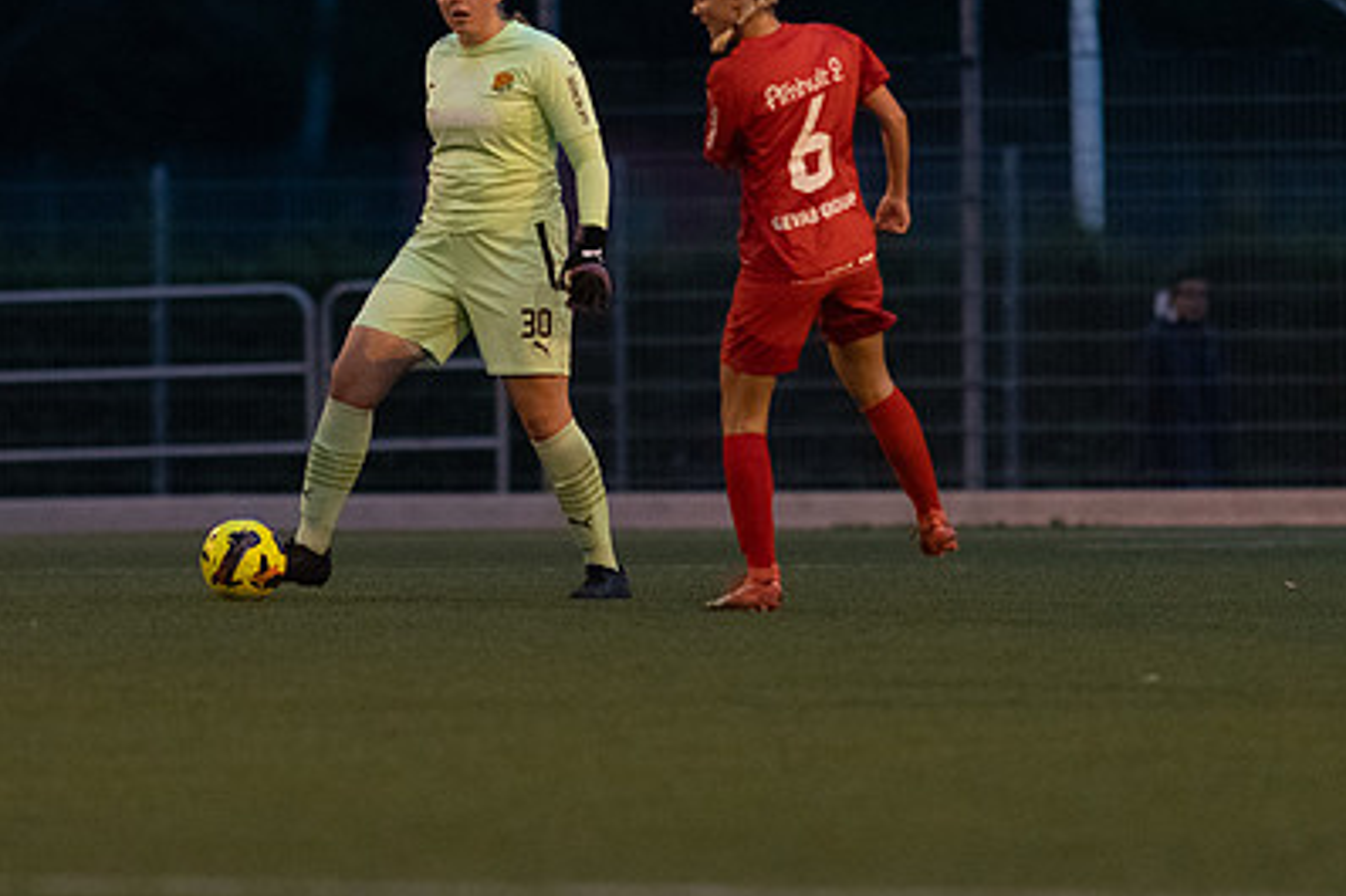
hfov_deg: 3.1
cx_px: 480
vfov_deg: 2.0
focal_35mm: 672
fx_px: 25114
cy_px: 282
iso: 4500
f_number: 3.2
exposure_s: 1/800
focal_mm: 300
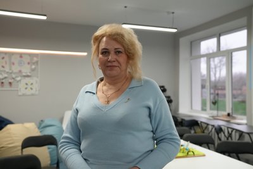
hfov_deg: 53.1
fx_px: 253
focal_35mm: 36
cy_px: 84
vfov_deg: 36.9
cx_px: 126
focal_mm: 36
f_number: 4
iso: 5000
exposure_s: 1/160
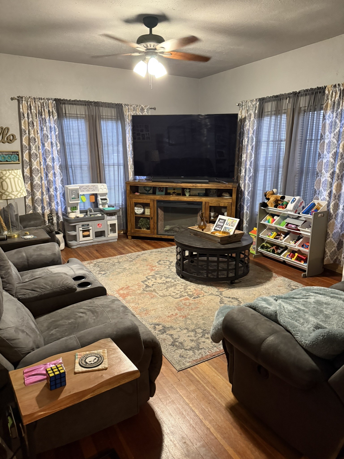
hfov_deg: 56.8
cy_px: 230
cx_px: 172
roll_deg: -0.9
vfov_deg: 71.6
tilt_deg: -13.5
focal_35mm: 24
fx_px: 318
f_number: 1.78
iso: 800
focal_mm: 6.76
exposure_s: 1/60
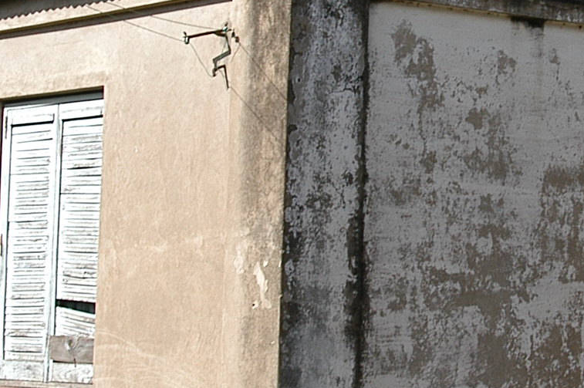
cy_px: 88
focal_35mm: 143
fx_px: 2317
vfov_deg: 9.6
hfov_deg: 14.2
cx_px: 512
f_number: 9
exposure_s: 1/320
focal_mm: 24
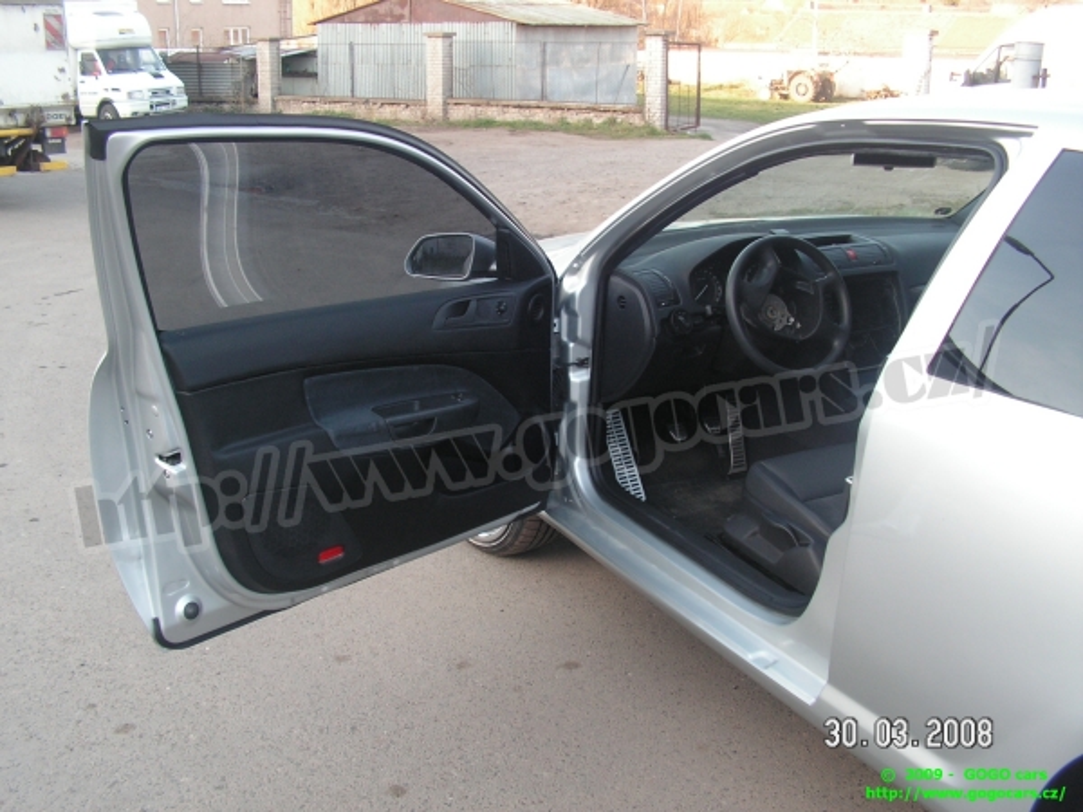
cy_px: 406
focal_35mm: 36
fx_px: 1126
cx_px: 542
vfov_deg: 39.7
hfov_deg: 51.4
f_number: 3.2
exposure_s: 1/40
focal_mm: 6
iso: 50
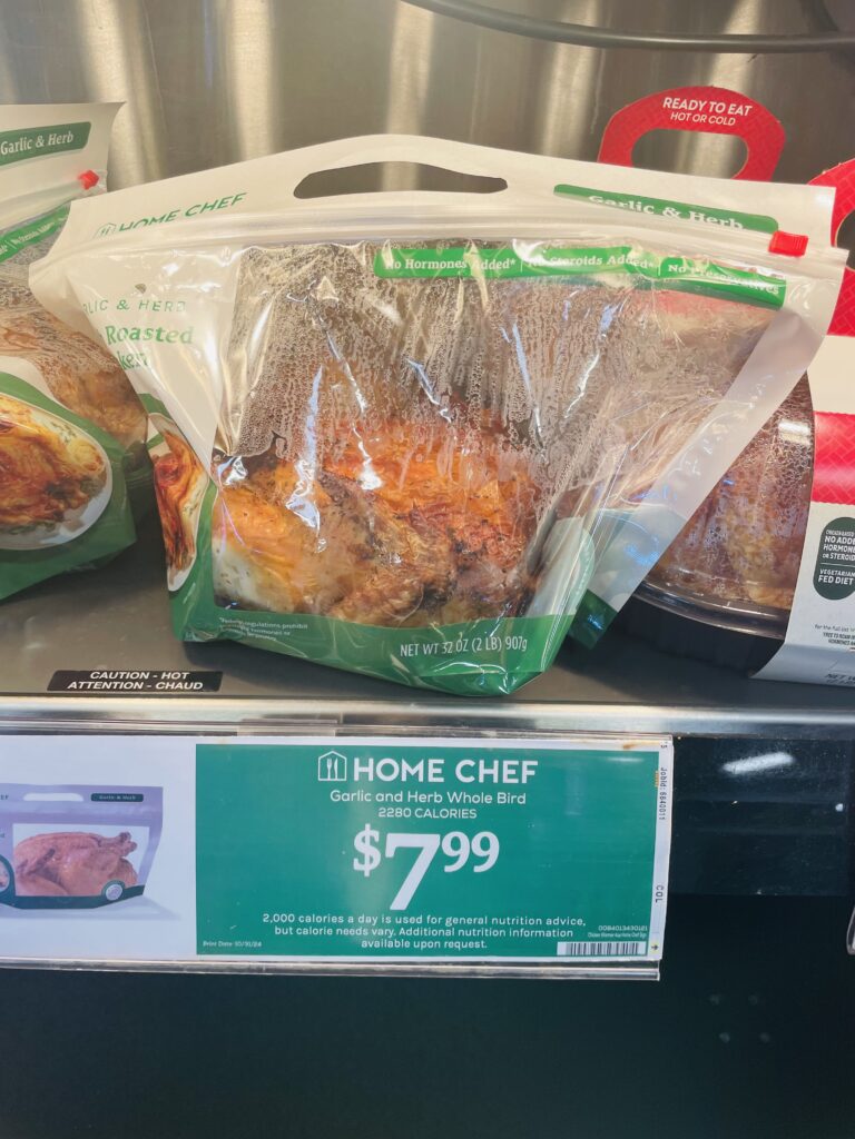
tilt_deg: -37.6
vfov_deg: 67.3
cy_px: 570
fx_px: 856
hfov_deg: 53.1
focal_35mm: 26
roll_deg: -1.9
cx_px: 428
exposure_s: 1/120
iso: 32
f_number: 1.6
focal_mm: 4.2
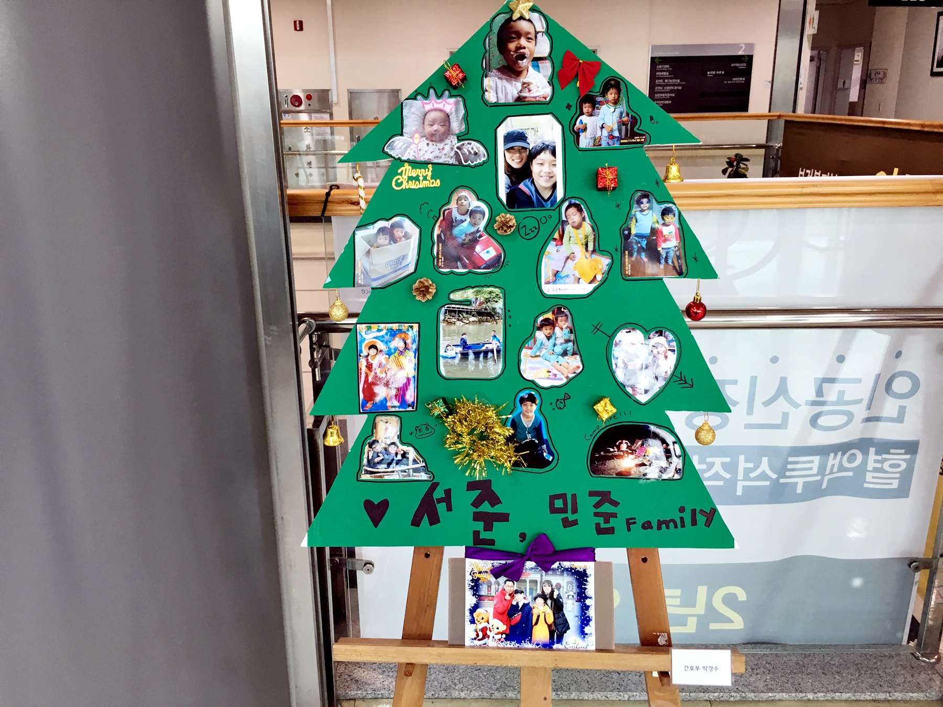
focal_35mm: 29
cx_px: 472
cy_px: 354
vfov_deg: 48.2
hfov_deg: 61.7
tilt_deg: -17.8
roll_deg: +1.2
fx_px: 790
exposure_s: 1/30
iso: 50
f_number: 2.2
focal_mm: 4.15
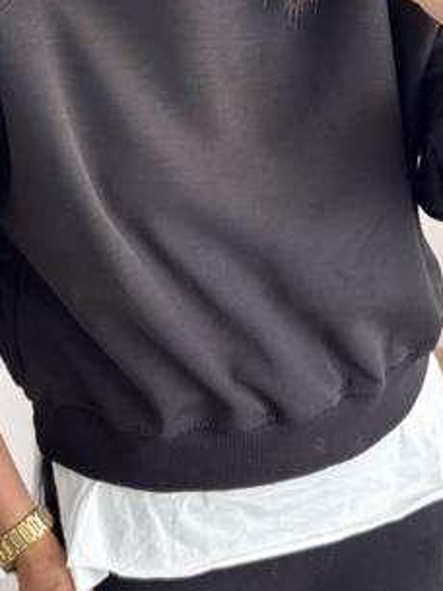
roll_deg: +1.5
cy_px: 301
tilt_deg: -30.5
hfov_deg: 18.0
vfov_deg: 23.8
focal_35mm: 82
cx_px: 159
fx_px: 1399
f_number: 1.78
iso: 100
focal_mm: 6.76
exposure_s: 1/85
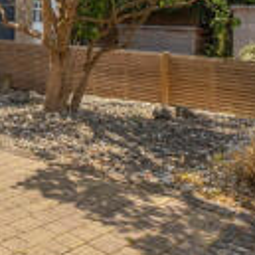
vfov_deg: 32.6
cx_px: -101
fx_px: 392
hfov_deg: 27.8
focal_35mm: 47
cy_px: -11
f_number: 6.4
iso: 400
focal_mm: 10
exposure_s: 1/500
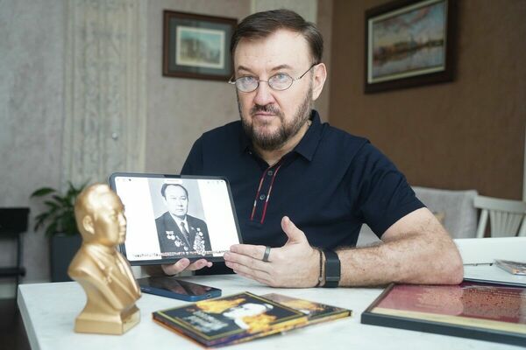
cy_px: 175
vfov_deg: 29.9
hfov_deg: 43.6
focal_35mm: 45
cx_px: 263
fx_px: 657
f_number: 4
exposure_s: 1/125
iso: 1600
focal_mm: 45
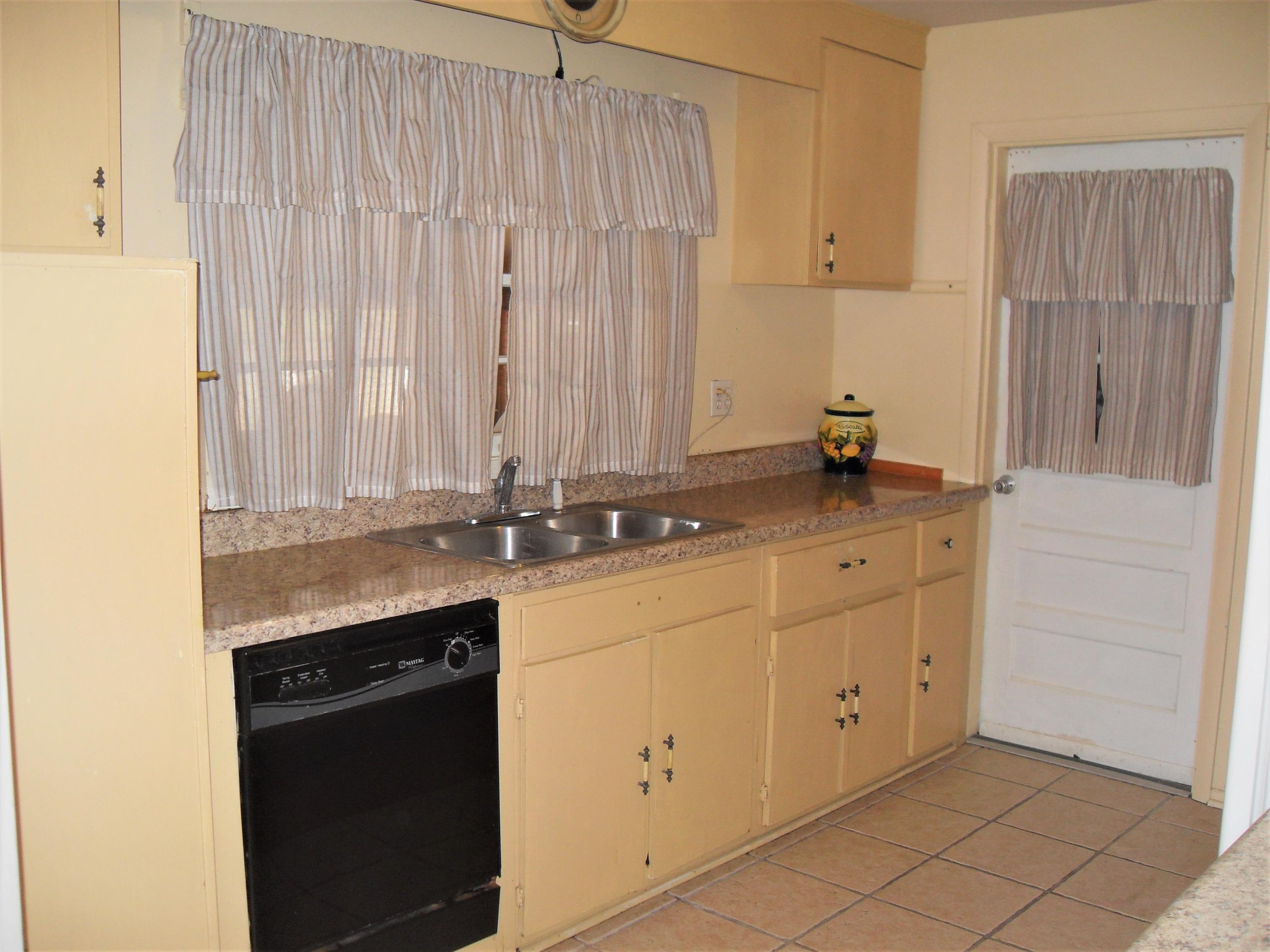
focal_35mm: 34
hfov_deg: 54.0
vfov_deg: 41.8
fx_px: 1247
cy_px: 476
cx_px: 635
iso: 100
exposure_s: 1/45
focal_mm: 6.3
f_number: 2.8
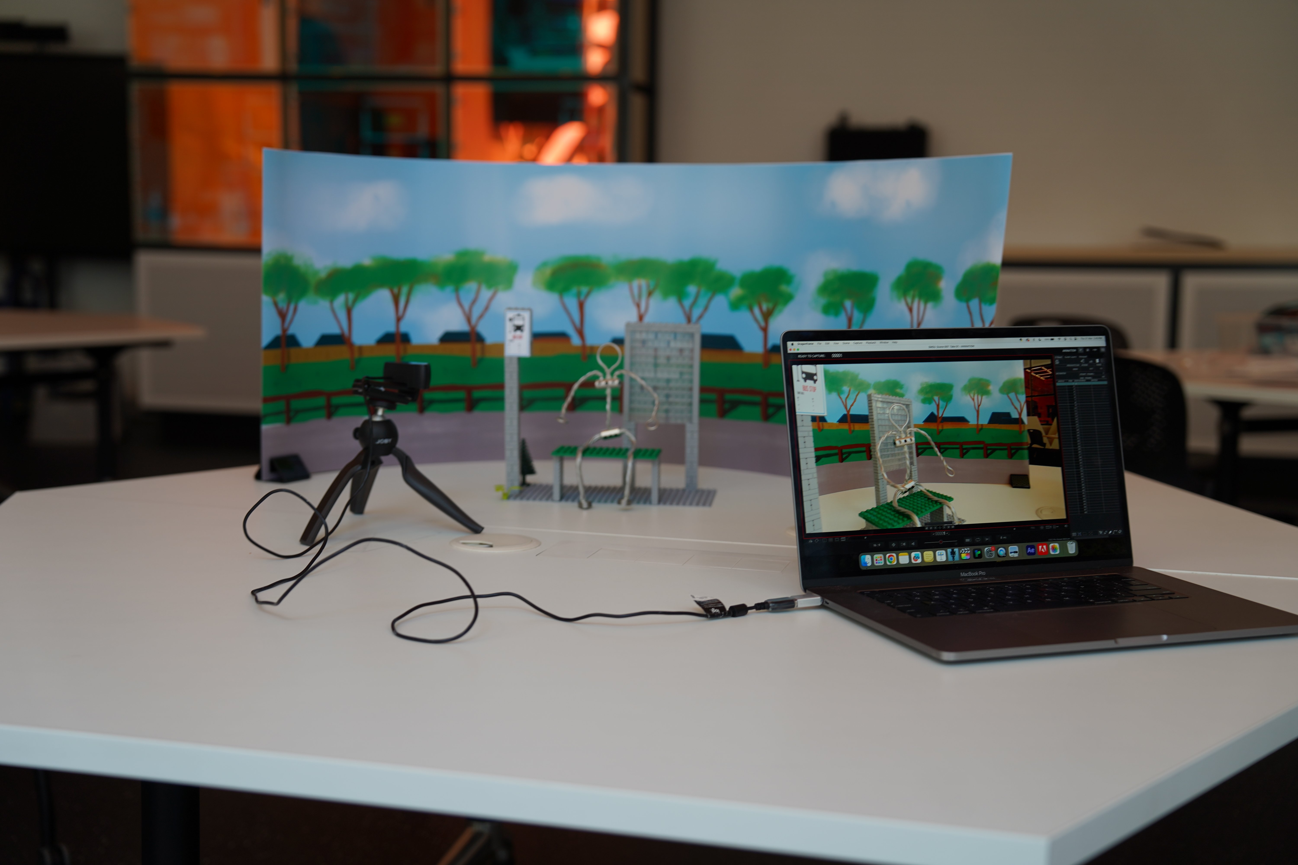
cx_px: 649
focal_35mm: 46
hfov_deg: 42.7
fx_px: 1658
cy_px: 432
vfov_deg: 29.2
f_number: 2.8
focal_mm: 46
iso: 100
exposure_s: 1/100
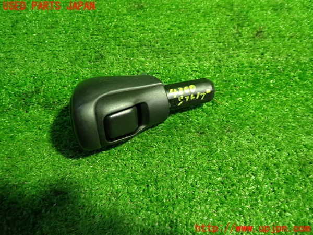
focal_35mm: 25
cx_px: 156
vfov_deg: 54.9
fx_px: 226
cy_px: 118
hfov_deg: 69.4
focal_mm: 4.5
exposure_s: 1/30
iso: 320
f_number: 2
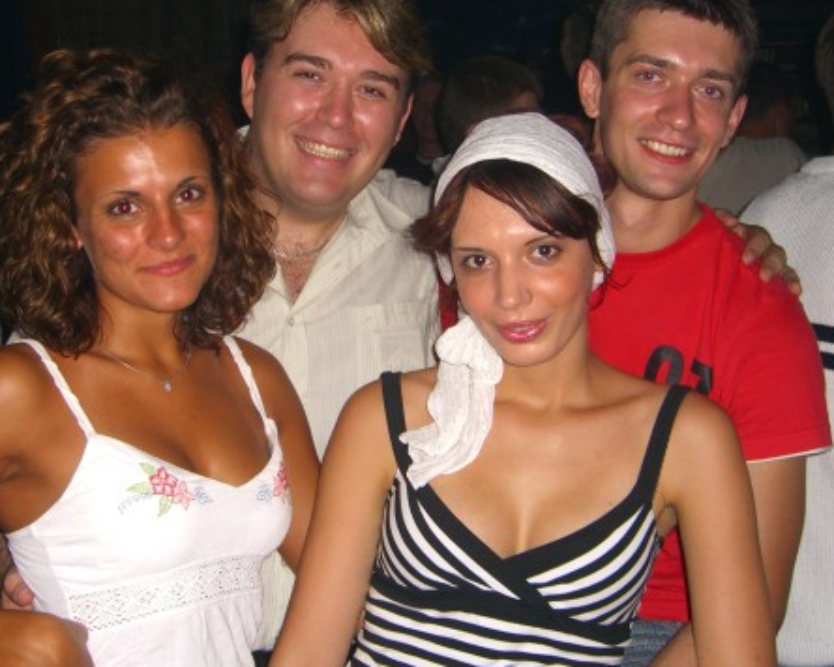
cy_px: 289
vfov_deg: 30.2
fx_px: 1234
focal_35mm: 50
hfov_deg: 37.2
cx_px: 349
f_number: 2.8
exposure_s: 1/60
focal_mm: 7.9
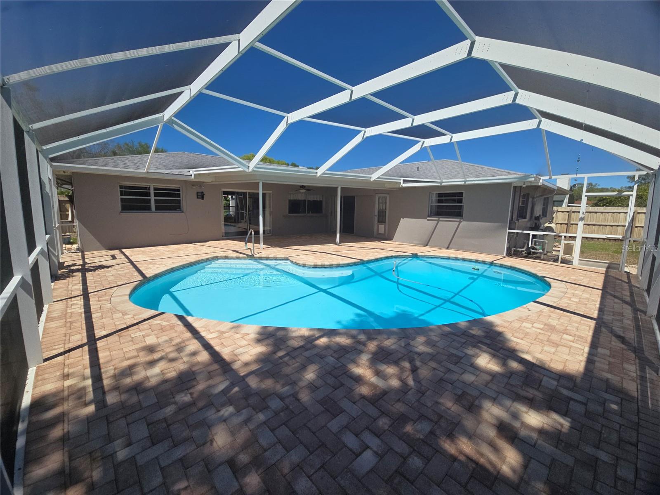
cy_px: 248
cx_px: 330
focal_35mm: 13
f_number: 2.2
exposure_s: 1/1859
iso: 50
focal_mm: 2.2
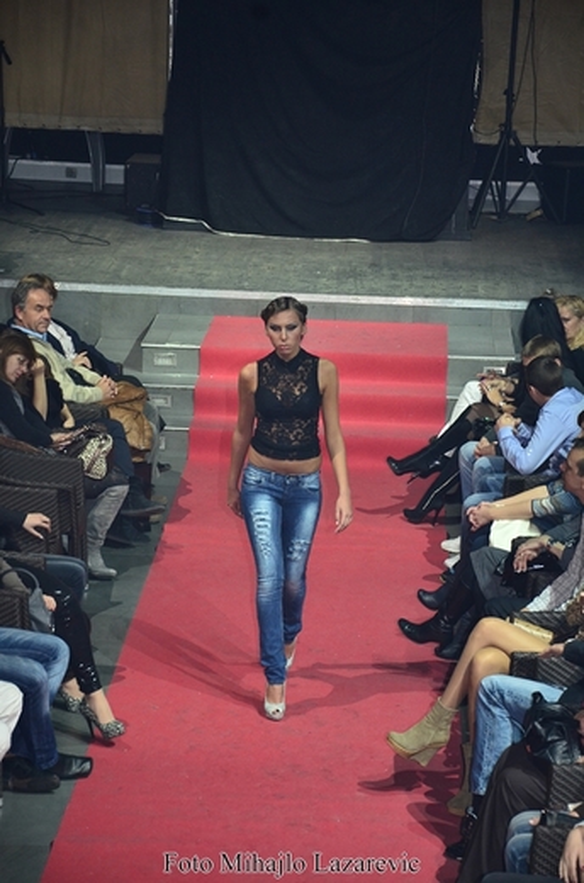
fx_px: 2752
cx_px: 292
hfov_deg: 12.1
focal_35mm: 112
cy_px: 442
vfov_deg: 18.2
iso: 640
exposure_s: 1/80
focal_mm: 75
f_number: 5.6
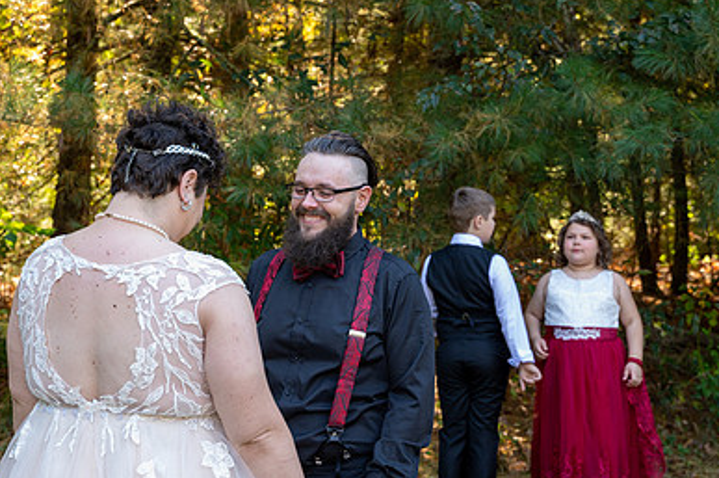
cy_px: 292
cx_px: 290
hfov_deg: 29.2
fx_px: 1376
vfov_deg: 19.7
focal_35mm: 69
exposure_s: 1/200
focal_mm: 46
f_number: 4.5
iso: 900
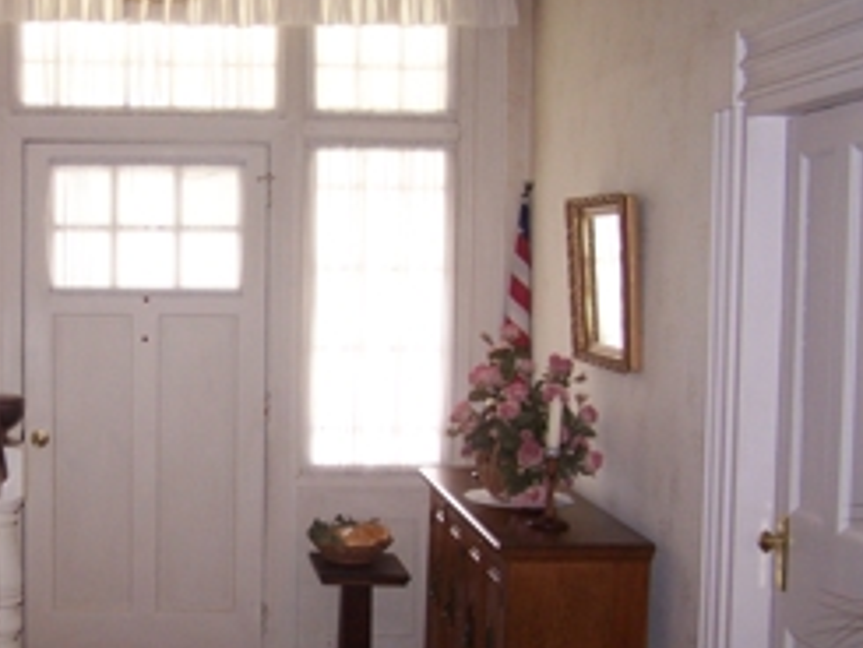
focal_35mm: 62
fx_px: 1546
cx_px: 162
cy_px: 345
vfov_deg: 23.7
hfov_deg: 30.4
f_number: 2.8
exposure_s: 1/60
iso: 140
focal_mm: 6.3
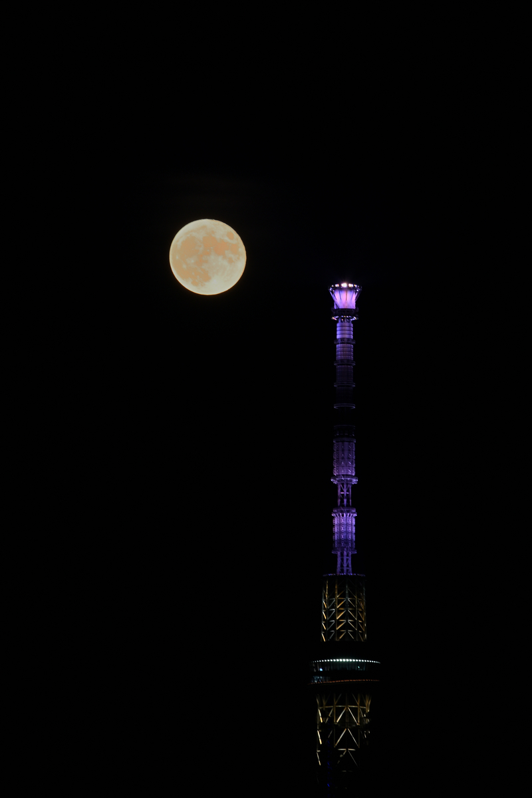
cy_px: 399
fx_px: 8312
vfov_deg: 5.5
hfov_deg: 3.7
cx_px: 266
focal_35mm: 375
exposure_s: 1/1.3
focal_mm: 250
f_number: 14
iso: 100
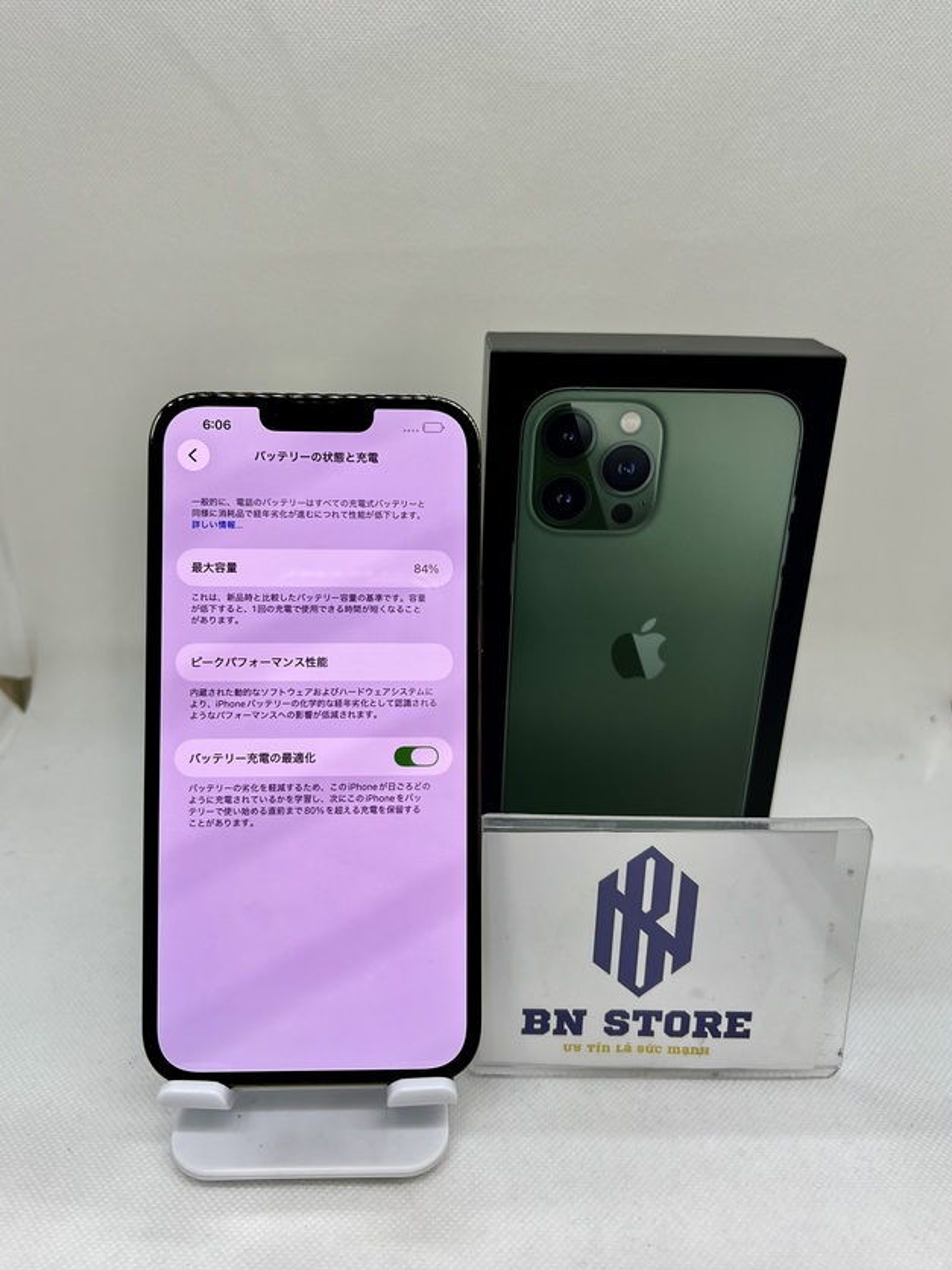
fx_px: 1027
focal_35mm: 28
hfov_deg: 49.7
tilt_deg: -20.5
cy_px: 599
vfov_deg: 63.4
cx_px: 452
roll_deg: -1.4
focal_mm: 5.7
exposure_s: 1/208
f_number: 1.5
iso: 40
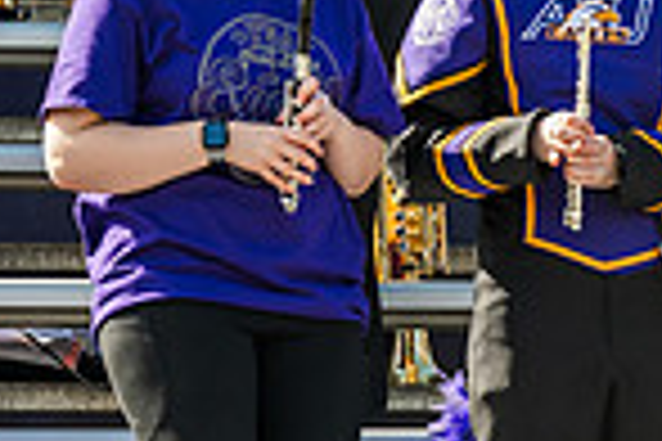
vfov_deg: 2.8
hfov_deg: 4.2
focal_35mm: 492
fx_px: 9047
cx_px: -387
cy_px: -326
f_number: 3.5
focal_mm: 125
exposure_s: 1/1250
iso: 250
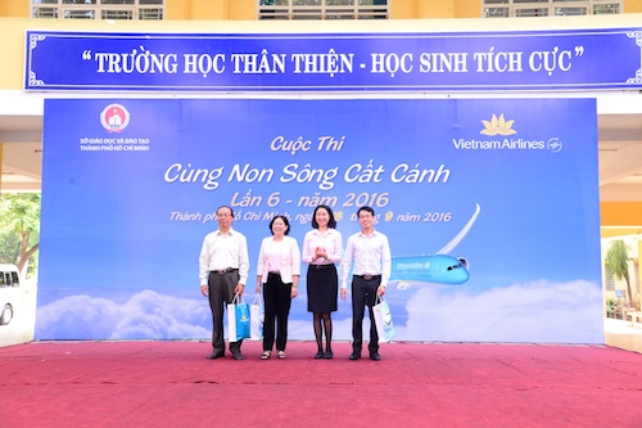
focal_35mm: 38
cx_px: 321
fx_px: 677
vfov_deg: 35.0
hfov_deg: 50.7
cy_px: 214
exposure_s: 1/60
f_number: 6.3
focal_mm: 38
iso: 500
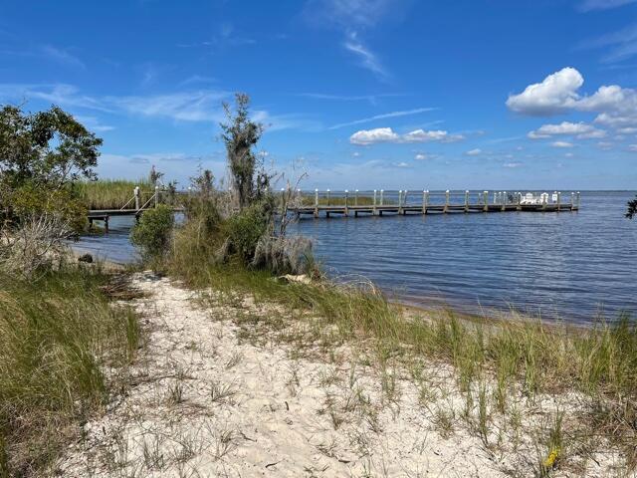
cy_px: 239
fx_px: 478
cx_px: 318
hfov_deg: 67.3
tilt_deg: -4.6
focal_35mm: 26
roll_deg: +0.2
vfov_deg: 53.1
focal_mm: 4.2
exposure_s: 1/6135
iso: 32
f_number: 1.6
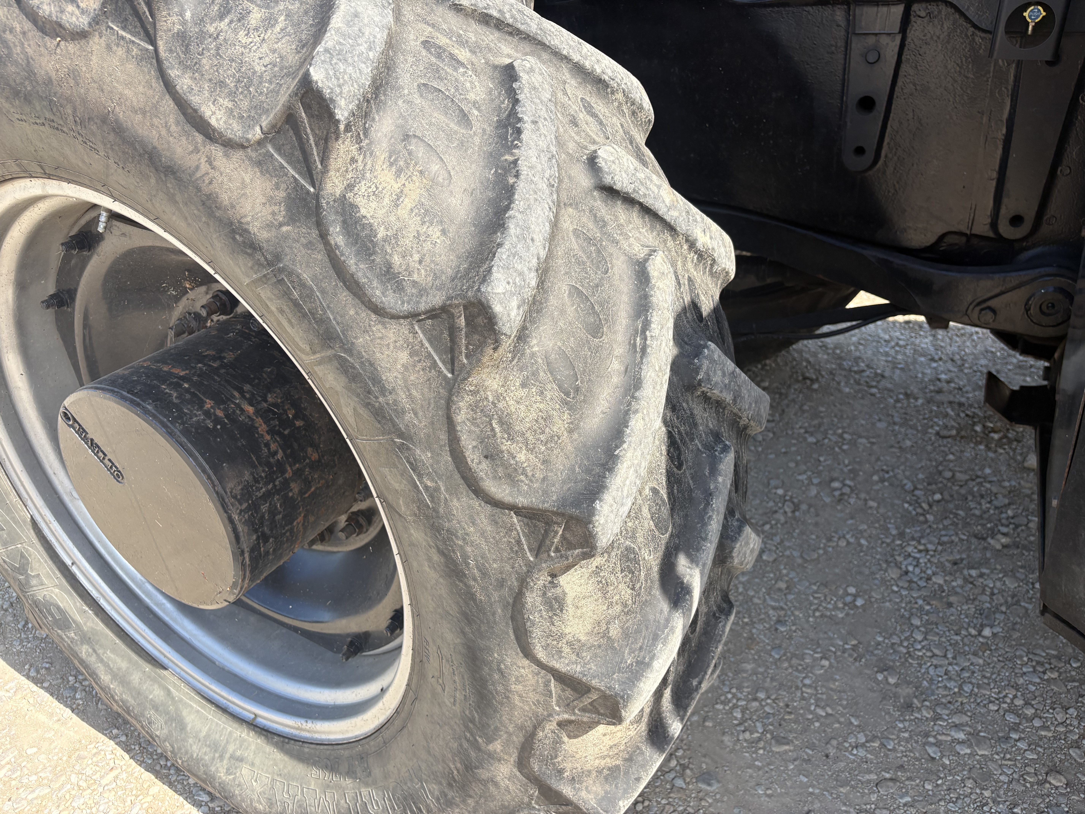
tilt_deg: -27.2
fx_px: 815
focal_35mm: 26
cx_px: 542
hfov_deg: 67.3
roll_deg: +2.8
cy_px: 407
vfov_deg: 53.1
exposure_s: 1/933
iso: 50
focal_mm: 5.96
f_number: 1.6
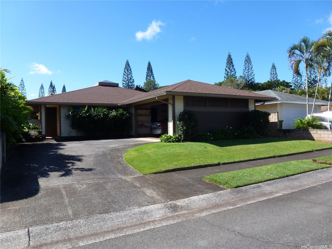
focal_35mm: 24
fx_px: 230
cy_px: 124
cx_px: 166
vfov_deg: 56.8
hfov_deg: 71.6
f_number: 4
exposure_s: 1/500
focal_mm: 4.3
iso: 100
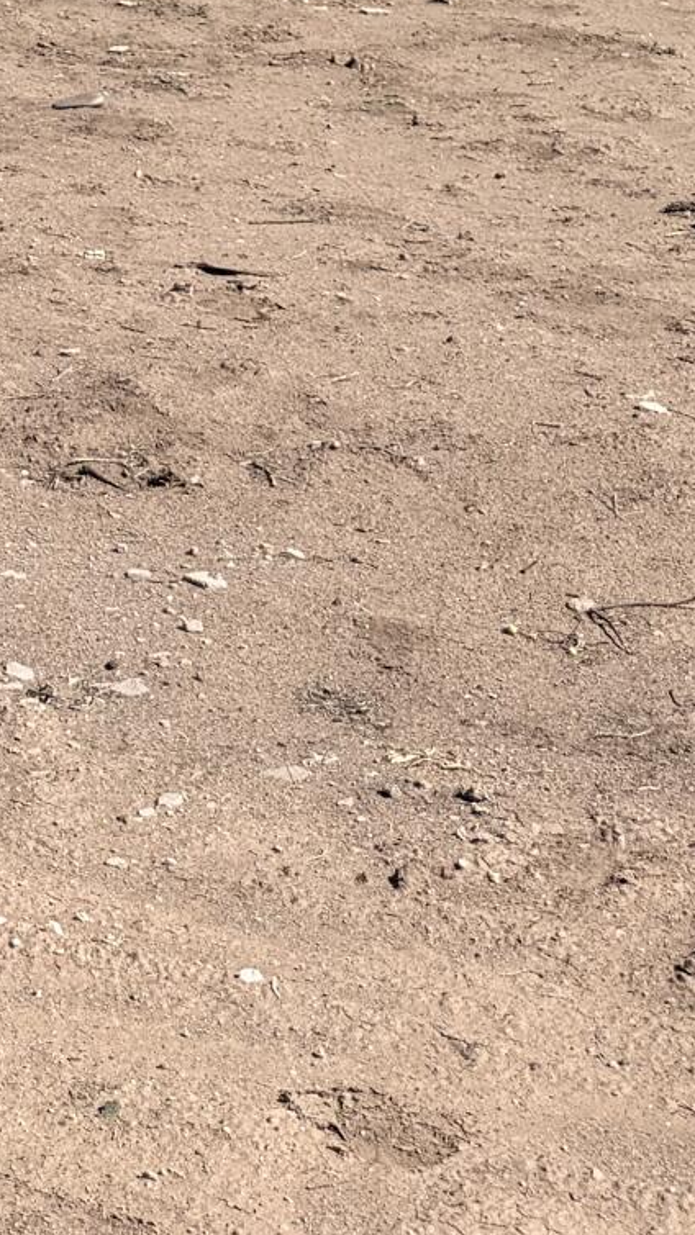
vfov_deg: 18.8
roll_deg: +0.8
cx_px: -749
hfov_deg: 10.6
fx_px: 3408
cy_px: -459
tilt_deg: -0.2
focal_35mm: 104
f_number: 1.78
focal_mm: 6.76
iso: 80
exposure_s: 1/5714
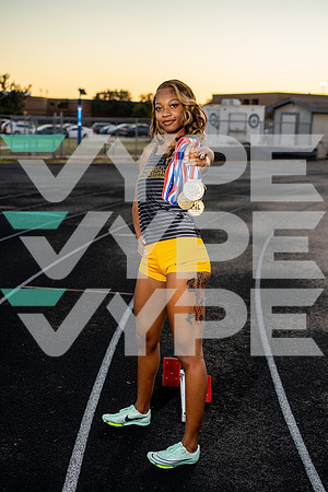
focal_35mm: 55
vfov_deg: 36.2
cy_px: 246
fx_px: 752
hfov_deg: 24.6
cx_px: 164
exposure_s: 1/200
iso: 200
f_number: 3.5
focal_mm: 55
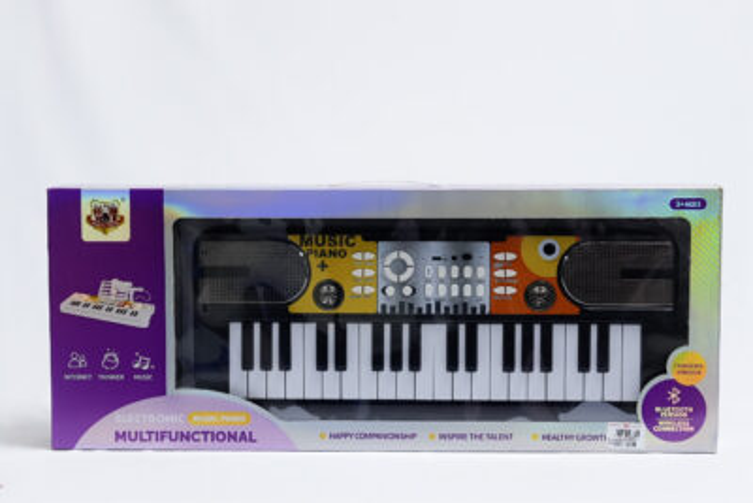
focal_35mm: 72
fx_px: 1506
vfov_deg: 18.9
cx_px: 376
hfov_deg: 28.1
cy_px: 252
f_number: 10
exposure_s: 1/125
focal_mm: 48
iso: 3200
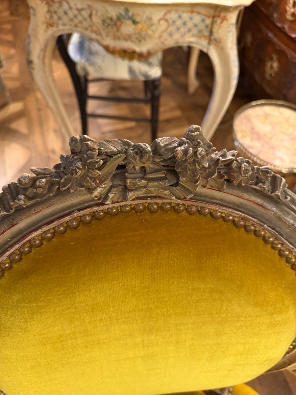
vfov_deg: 71.6
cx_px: 148
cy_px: 198
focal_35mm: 24
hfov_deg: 56.8
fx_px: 274
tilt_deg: -54.4
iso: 640
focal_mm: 6.76
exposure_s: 1/33
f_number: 1.78
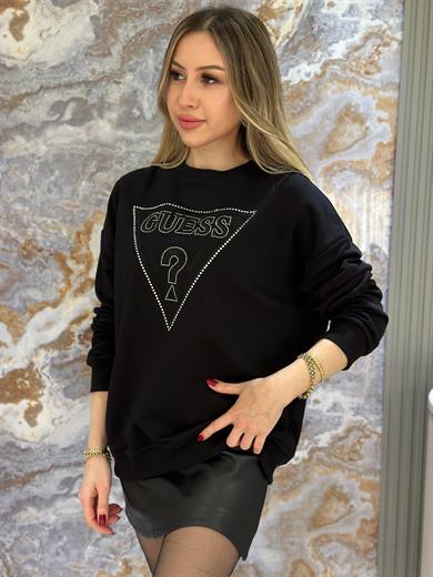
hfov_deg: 30.3
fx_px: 801
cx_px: 216
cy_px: 288
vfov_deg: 39.7
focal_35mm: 48
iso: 200
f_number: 1.78
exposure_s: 1/100
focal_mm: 6.86
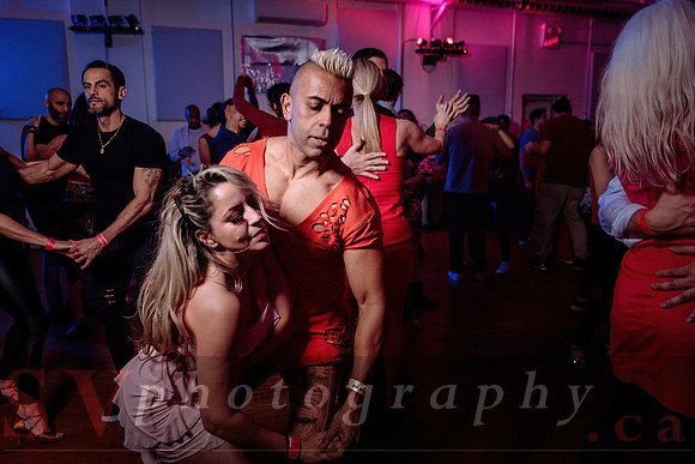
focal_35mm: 29
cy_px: 232
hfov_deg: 63.7
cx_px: 341
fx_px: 559
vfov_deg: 45.1
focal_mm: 28
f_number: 2.8
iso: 800
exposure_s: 1/50
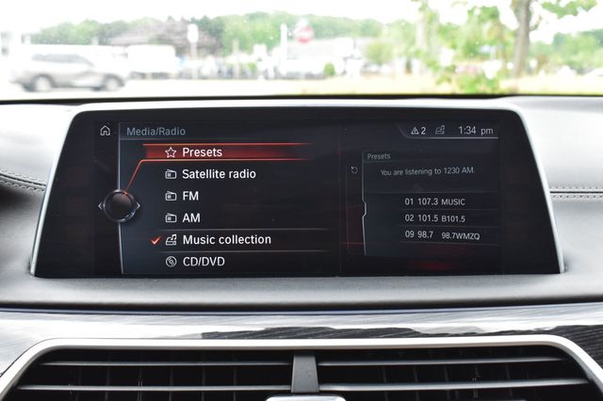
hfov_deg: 46.4
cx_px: 302
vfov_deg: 31.9
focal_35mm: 42
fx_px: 703
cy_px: 200
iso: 400
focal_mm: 28
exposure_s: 1/60
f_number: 8
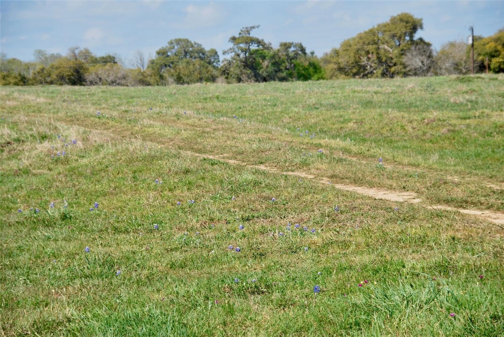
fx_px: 2060
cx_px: 252
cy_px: 168
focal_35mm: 147
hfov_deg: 13.9
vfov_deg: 9.4
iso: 100
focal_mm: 98
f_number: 5.6
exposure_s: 1/500
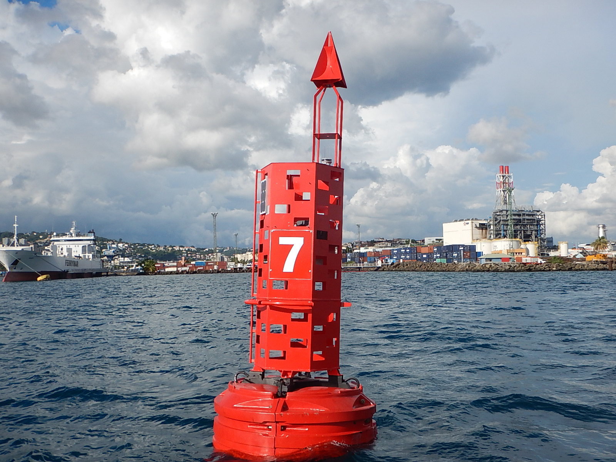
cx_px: 308
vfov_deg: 36.0
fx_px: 712
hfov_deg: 46.8
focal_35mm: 40
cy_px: 231
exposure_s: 1/400
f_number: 8.4
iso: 125
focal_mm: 7.2
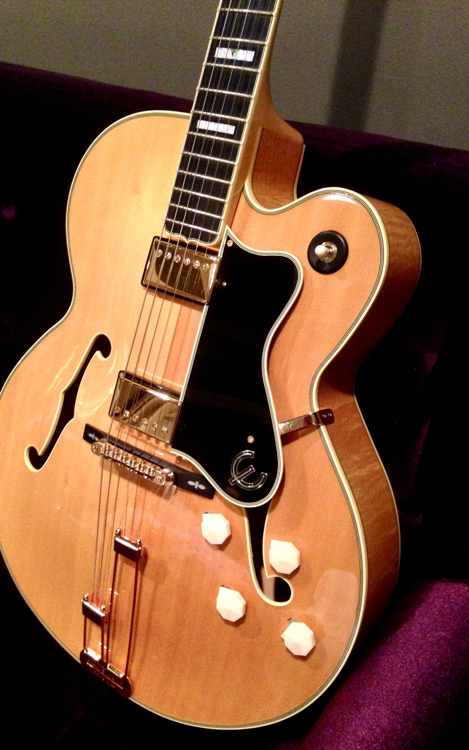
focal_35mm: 36
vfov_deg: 54.0
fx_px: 736
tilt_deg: -41.7
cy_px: 386
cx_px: 198
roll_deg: +7.2
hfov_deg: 35.3
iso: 500
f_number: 2.4
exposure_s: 1/15
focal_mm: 4.12
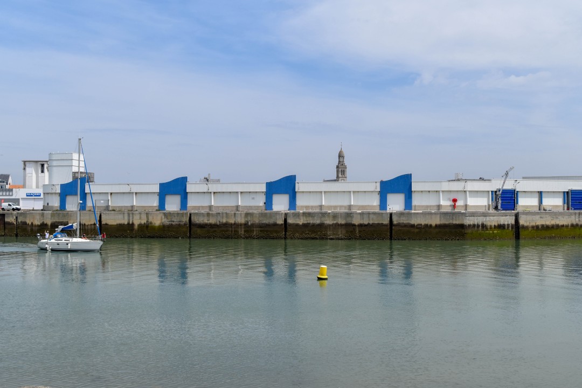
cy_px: 194
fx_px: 606
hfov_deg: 51.3
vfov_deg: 35.5
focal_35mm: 38
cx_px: 291
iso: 400
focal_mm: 25
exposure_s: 1/2000
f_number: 6.7
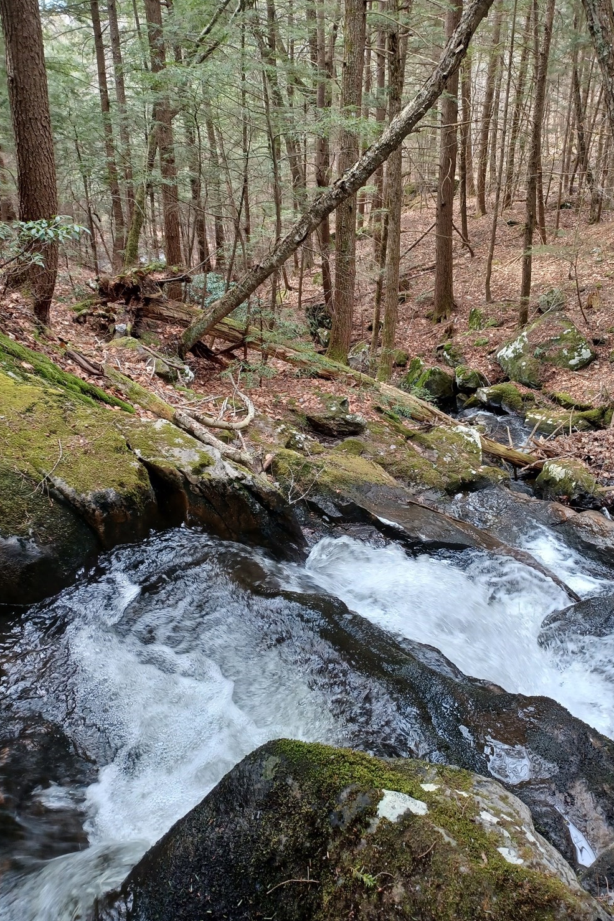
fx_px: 691
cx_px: 332
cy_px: 454
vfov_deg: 67.4
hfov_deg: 47.9
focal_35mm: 27
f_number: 1.8
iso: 125
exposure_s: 1/59
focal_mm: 4.6
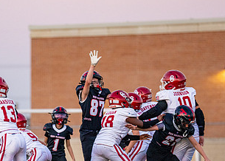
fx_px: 2608
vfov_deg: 3.5
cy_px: 116
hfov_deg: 4.9
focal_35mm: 408
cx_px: 80
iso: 2500
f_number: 2.8
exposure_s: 1/1250
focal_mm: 200
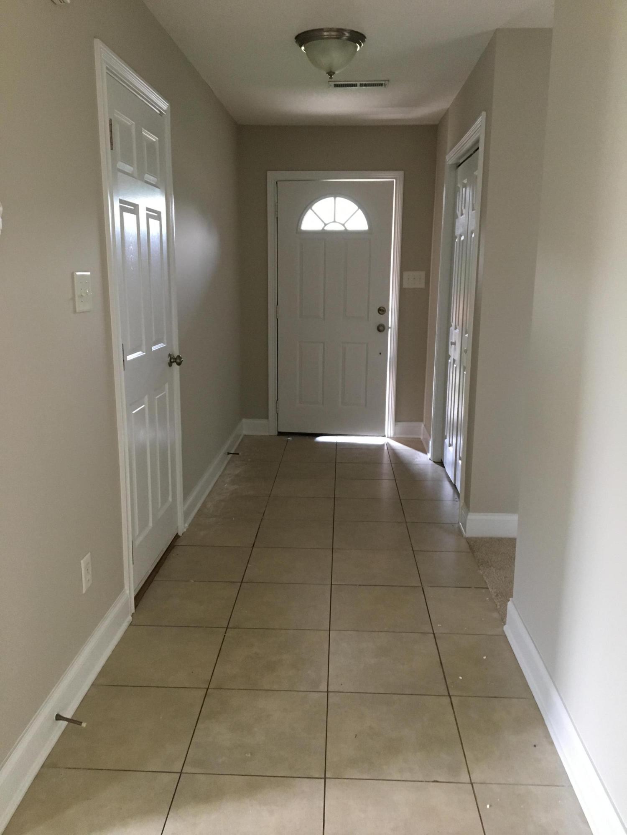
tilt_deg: -12.7
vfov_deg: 61.7
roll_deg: +1.4
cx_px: 314
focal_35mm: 29
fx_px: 700
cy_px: 418
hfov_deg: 48.2
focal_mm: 4.15
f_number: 2.2
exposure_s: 1/30
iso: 160
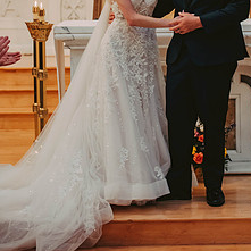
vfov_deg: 14.2
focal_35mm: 121
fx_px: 993
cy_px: 0
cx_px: 161
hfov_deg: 14.4
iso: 1600
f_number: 2.8
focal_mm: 70
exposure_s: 1/80
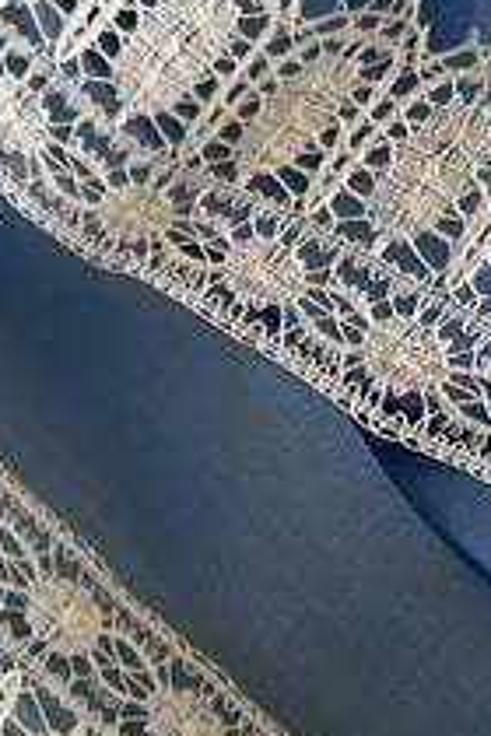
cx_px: -480
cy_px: 873
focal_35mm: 132
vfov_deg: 15.0
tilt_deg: -67.0
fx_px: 2700
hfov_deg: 9.7
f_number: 1.6
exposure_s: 1/50
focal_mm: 4.2
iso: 80
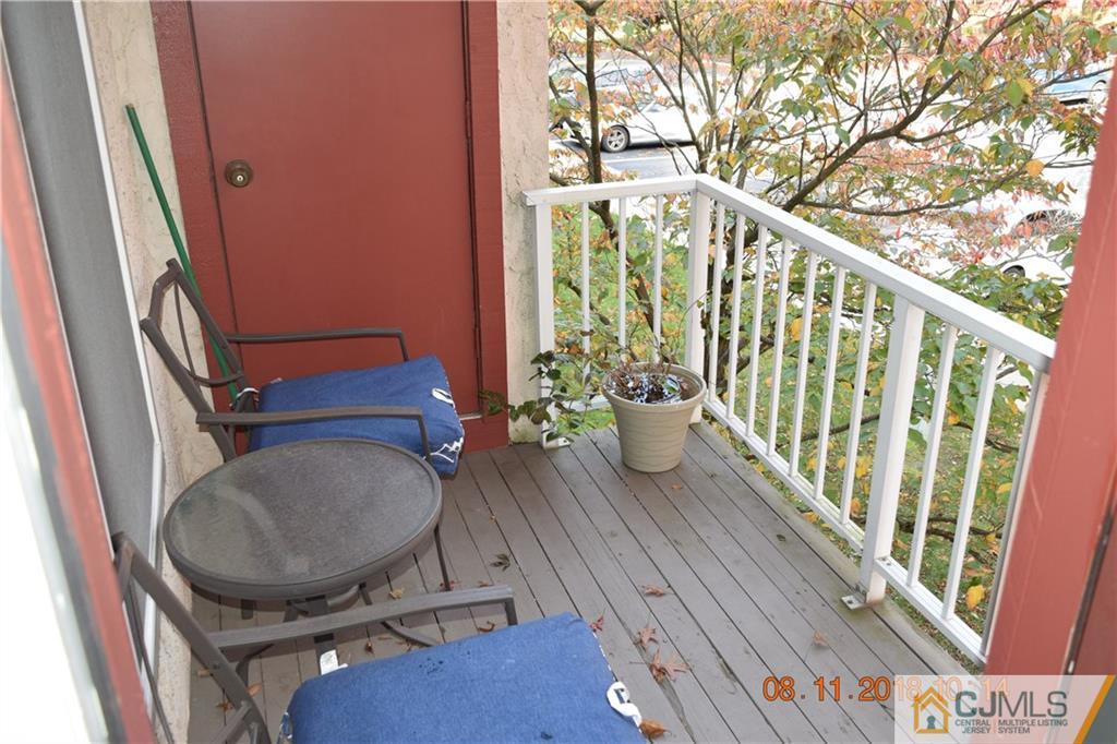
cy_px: 372
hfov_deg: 57.2
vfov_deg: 39.9
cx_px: 558
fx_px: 1024
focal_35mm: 33
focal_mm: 22
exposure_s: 1/125
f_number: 5.6
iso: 500
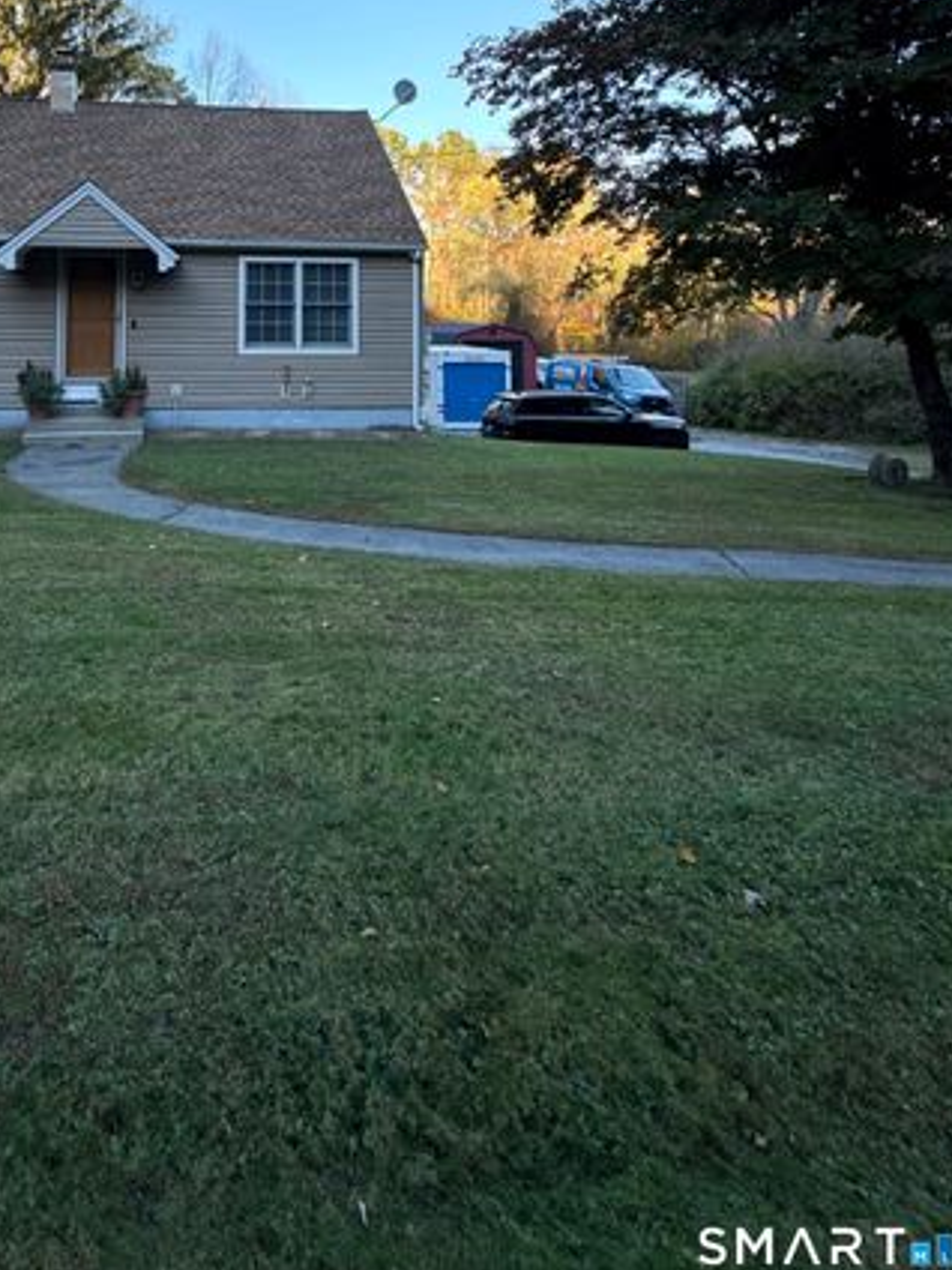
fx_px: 807
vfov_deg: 70.2
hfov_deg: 58.3
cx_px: 251
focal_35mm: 22
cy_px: 286
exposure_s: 1/241
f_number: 2.2
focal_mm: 2.22
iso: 64
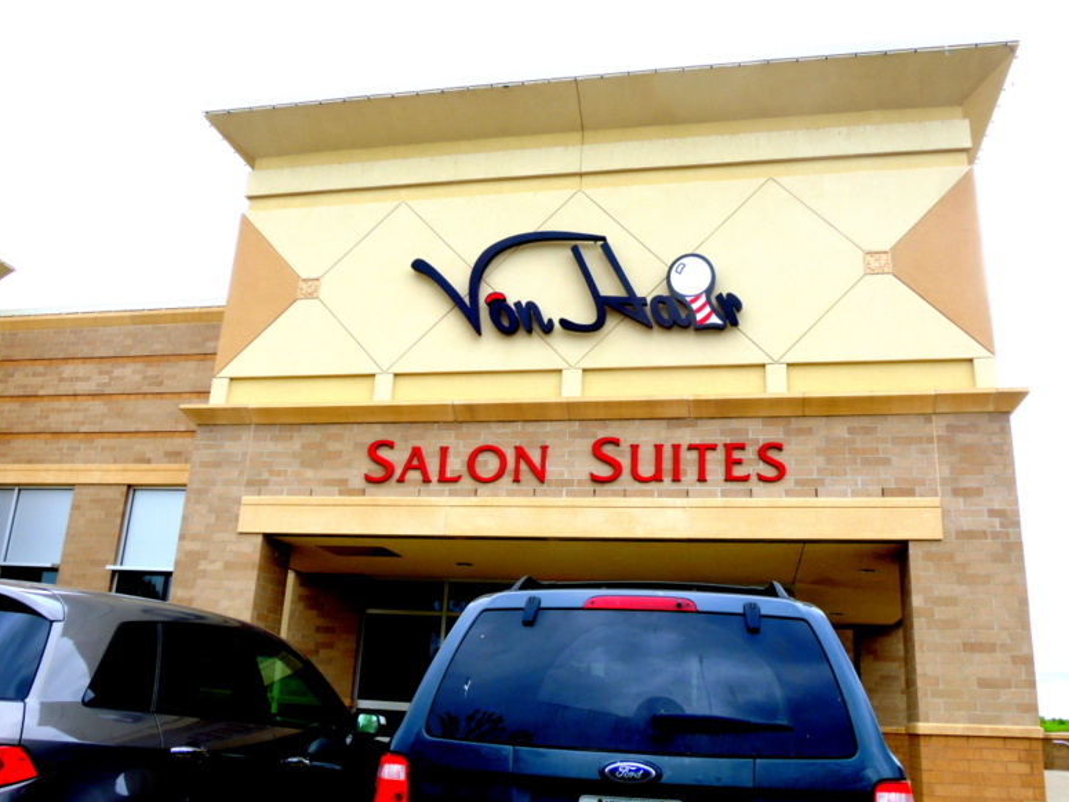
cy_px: 413
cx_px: 542
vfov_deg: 44.1
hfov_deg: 56.8
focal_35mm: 32
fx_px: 988
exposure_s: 1/60
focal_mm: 5.5
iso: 100
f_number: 7.5
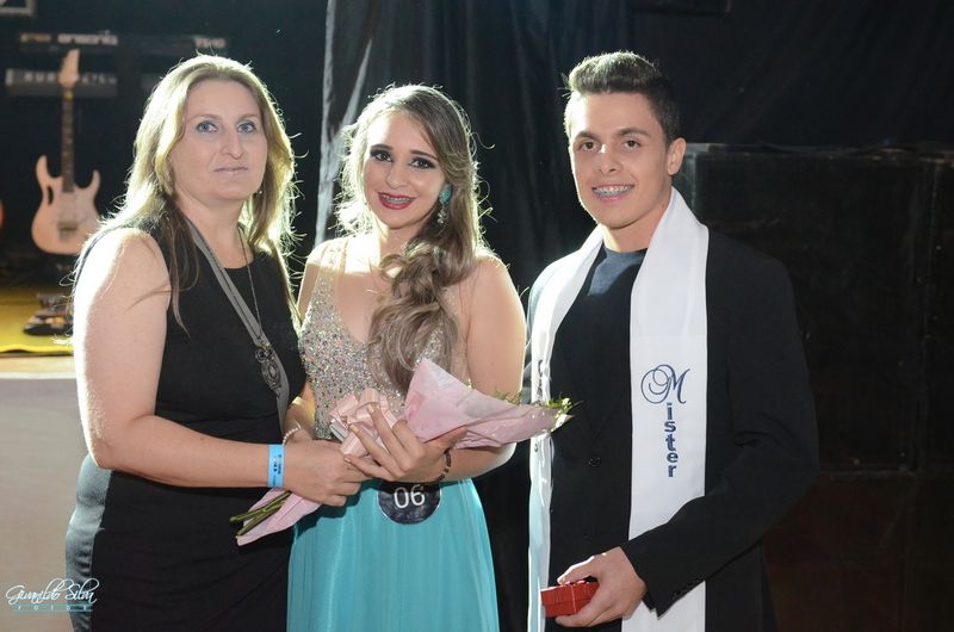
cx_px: 477
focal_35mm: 57
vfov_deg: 23.7
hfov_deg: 35.1
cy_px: 316
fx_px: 1507
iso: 3200
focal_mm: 38
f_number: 3.5
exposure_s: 1/200
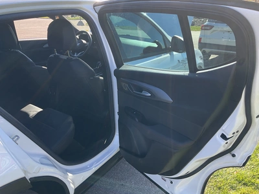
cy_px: 97
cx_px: 130
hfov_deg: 61.7
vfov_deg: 48.2
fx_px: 217
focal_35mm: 29
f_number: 1.8
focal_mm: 3
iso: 25
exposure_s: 1/265
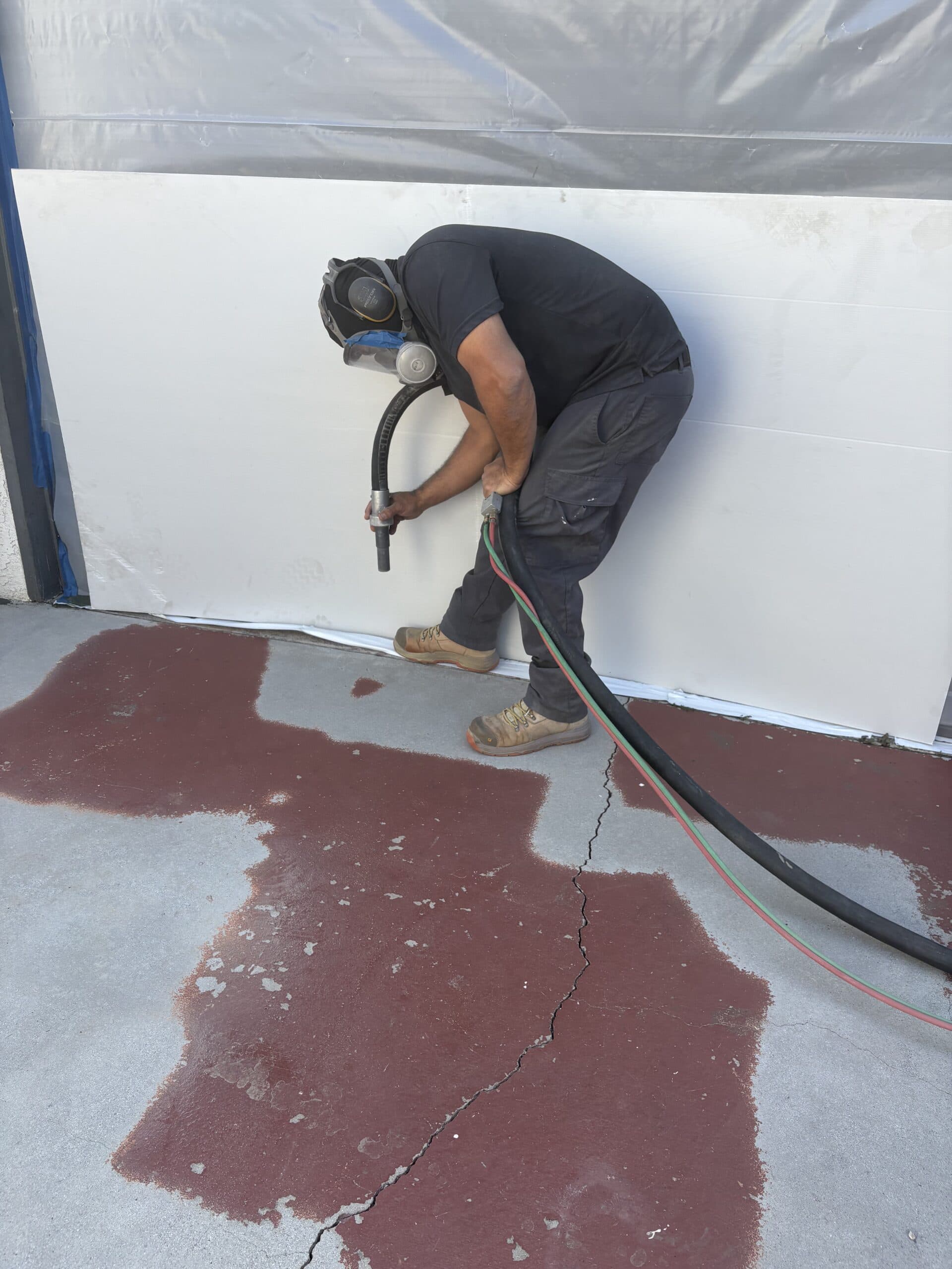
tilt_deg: -25.0
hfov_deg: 53.1
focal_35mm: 26
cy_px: 634
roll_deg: -1.4
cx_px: 476
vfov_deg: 67.3
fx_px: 953
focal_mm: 5.96
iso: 50
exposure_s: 1/810
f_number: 1.6
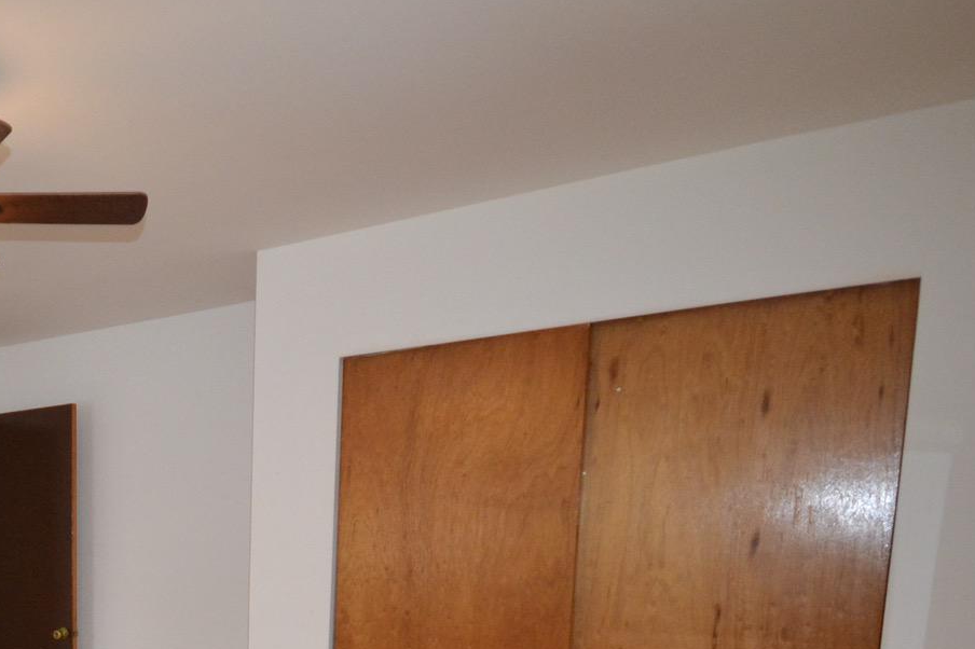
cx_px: -12
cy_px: 691
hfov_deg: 46.3
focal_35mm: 34
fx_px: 920
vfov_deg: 34.3
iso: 1250
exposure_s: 1/60
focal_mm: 10
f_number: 4
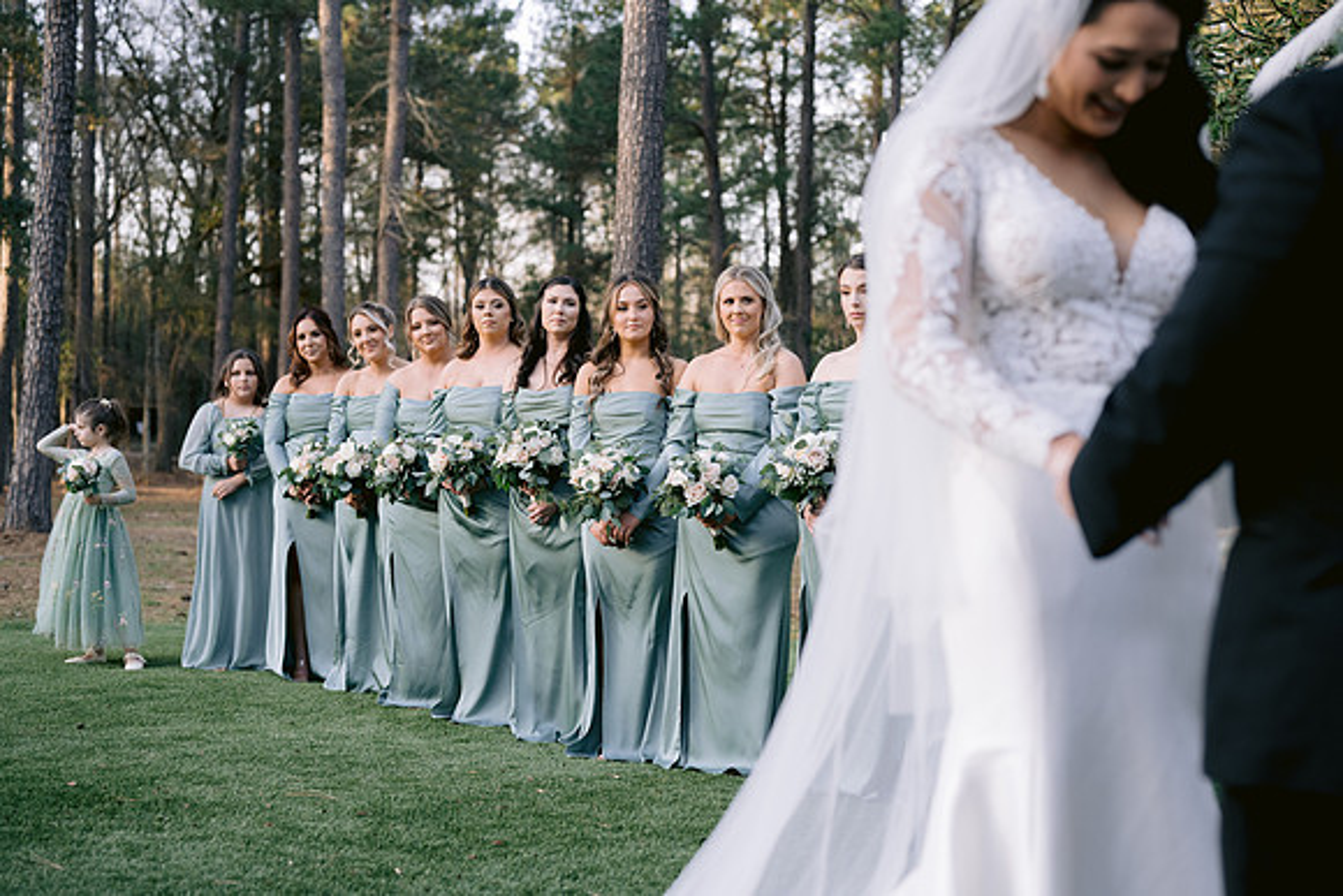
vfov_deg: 27.0
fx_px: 1866
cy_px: 448
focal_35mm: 50
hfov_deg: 39.6
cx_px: 672
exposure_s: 1/500
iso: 400
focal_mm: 50
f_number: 2.8
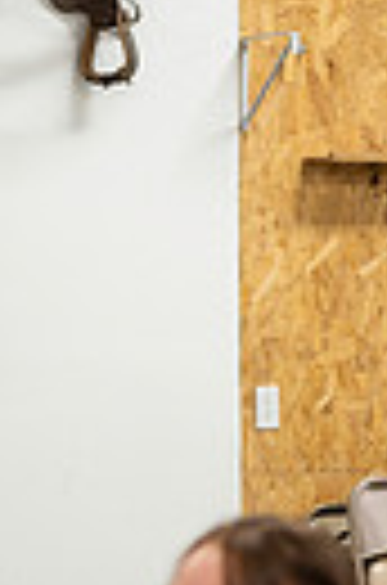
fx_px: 4782
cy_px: 572
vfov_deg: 7.0
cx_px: -162
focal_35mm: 295
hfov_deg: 4.6
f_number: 3.5
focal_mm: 85
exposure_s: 1/160
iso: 640
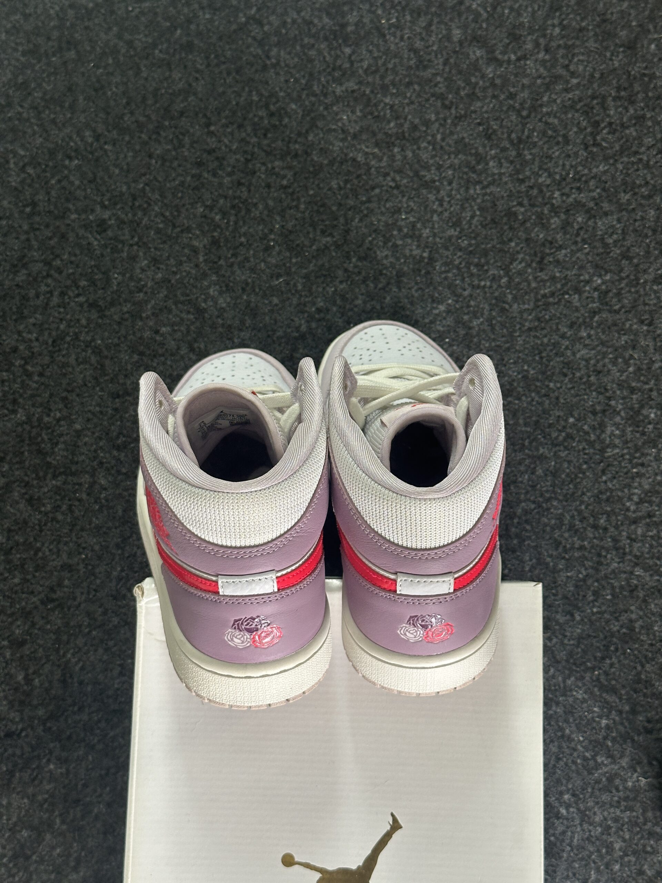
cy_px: 442
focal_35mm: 48
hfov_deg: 30.3
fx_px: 1224
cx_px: 331
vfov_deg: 39.7
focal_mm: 6.86
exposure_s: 1/50
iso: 160
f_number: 1.78
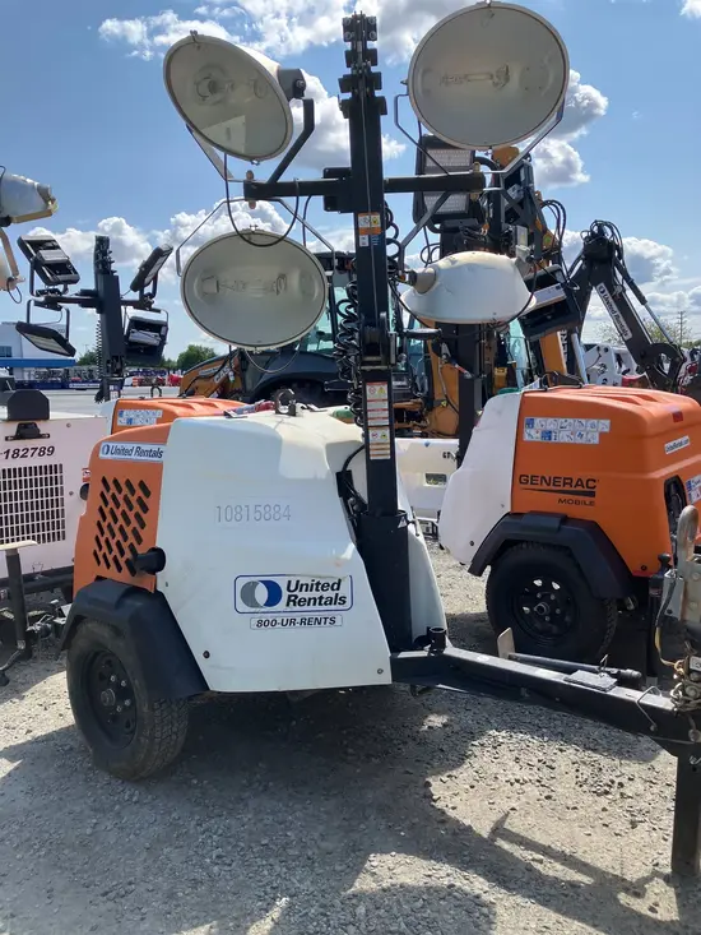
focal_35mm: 28
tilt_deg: -3.8
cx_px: 350
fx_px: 756
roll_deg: +2.0
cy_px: 468
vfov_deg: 63.4
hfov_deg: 49.8
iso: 32
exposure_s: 1/1130
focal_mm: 3.99
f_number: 1.8
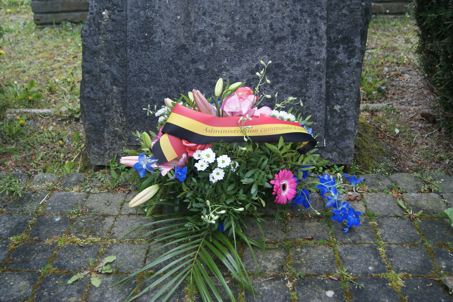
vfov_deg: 36.9
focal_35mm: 36
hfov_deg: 53.1
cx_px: 226
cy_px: 151
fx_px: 453
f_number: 4.5
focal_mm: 24
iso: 100
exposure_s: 1/50
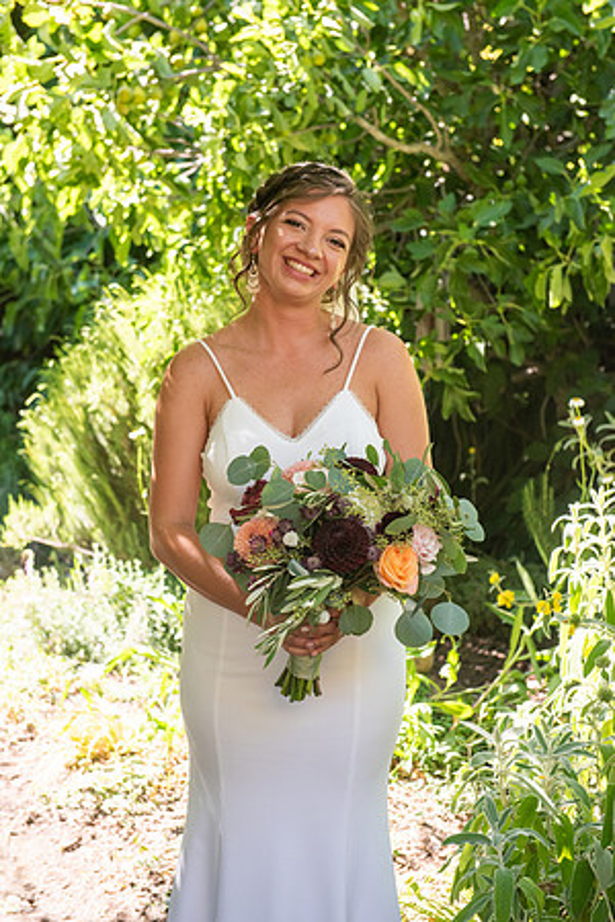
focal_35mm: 70
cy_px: 461
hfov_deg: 19.5
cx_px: 308
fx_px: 1794
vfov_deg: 28.8
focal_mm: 70
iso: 640
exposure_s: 1/500
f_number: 5
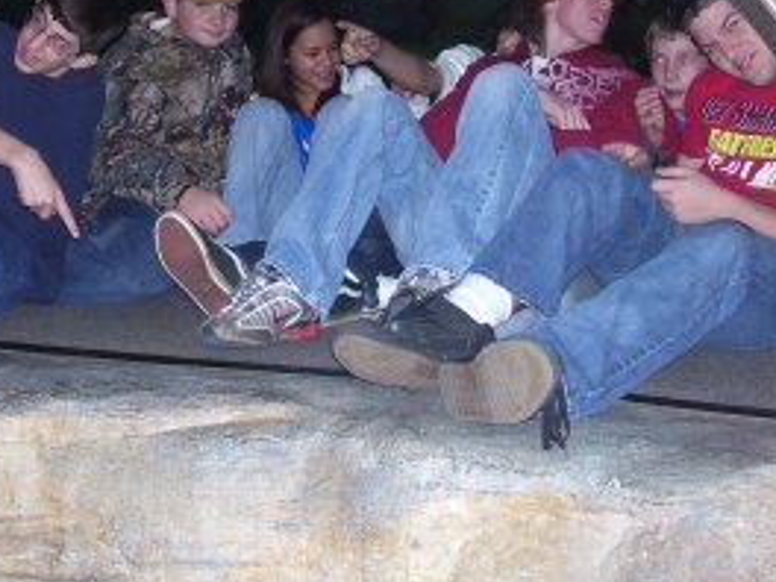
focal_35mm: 58
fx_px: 1300
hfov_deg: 33.2
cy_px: 218
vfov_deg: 25.2
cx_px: 335
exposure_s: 1/60
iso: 125
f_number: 2.7
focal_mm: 5.6
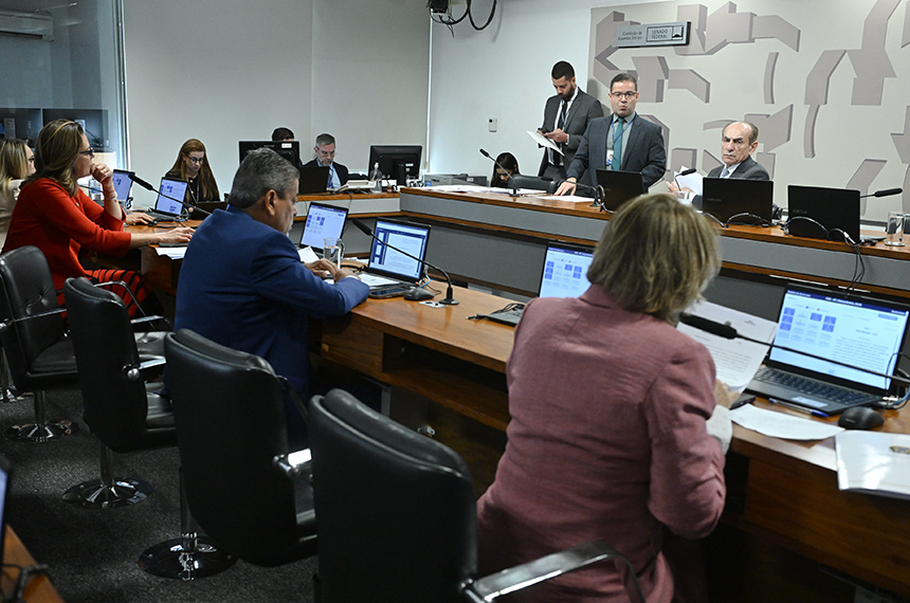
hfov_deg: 55.9
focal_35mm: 34
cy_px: 302
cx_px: 455
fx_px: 858
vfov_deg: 38.7
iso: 4000
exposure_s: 1/200
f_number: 4.5
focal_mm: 34
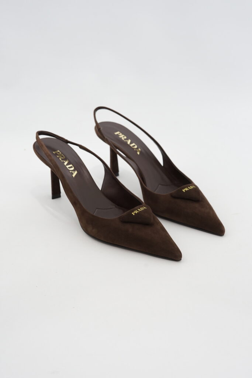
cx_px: 126
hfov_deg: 27.0
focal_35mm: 50
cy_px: 189
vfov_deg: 39.6
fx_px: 525
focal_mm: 50
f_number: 6.3
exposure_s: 1/15
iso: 640
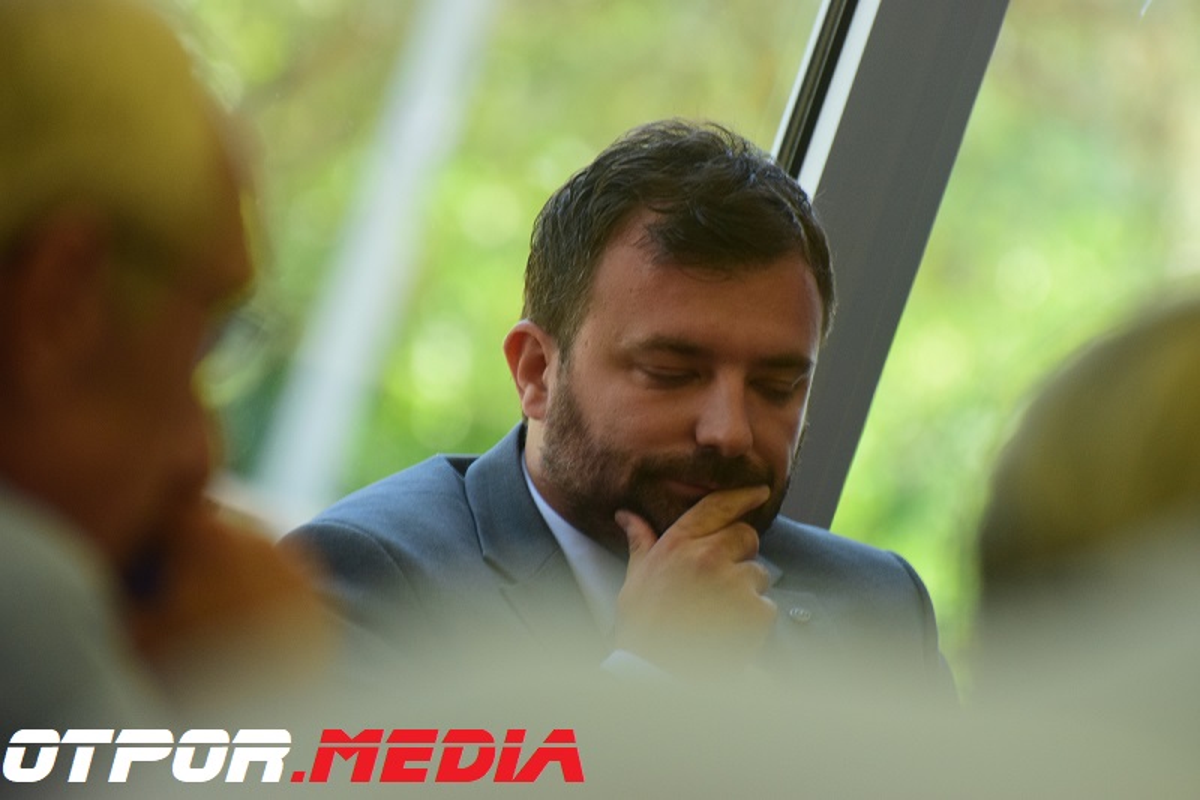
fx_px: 14996
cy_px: 400
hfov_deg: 4.6
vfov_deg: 3.1
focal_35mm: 450
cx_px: 600
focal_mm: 300
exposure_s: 1/80
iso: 800
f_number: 5.6
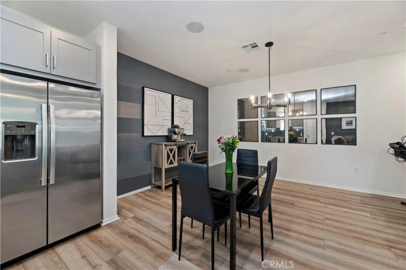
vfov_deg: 81.1
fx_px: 158
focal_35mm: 14
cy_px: 135
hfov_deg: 104.3
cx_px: 203
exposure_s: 1/2.5
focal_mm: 14
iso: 500
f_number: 10
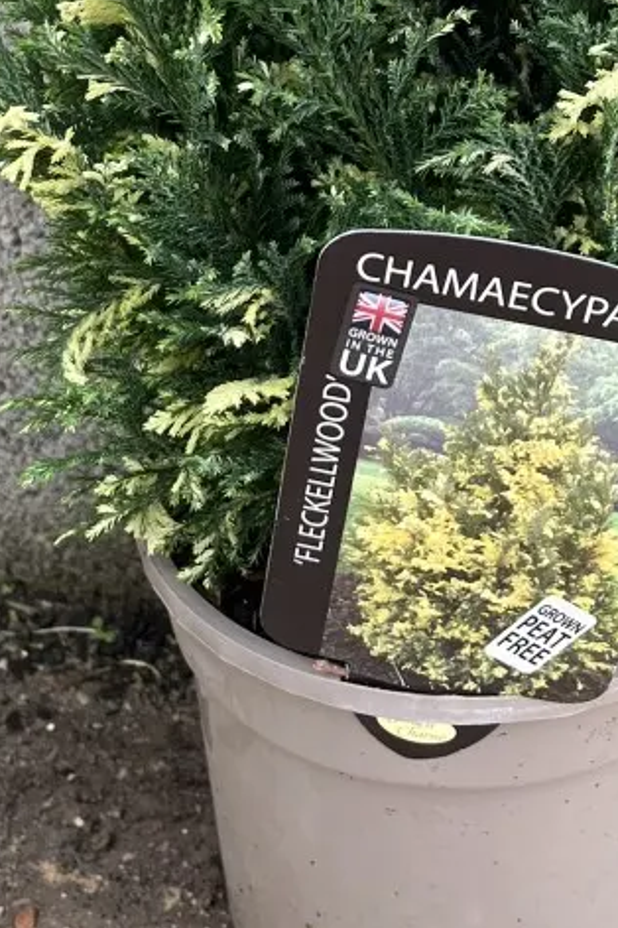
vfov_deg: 29.9
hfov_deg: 21.8
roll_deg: -0.2
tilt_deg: -18.1
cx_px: 441
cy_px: -24
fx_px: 1596
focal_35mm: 62
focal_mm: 5.1
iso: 40
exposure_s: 1/260
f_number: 1.6
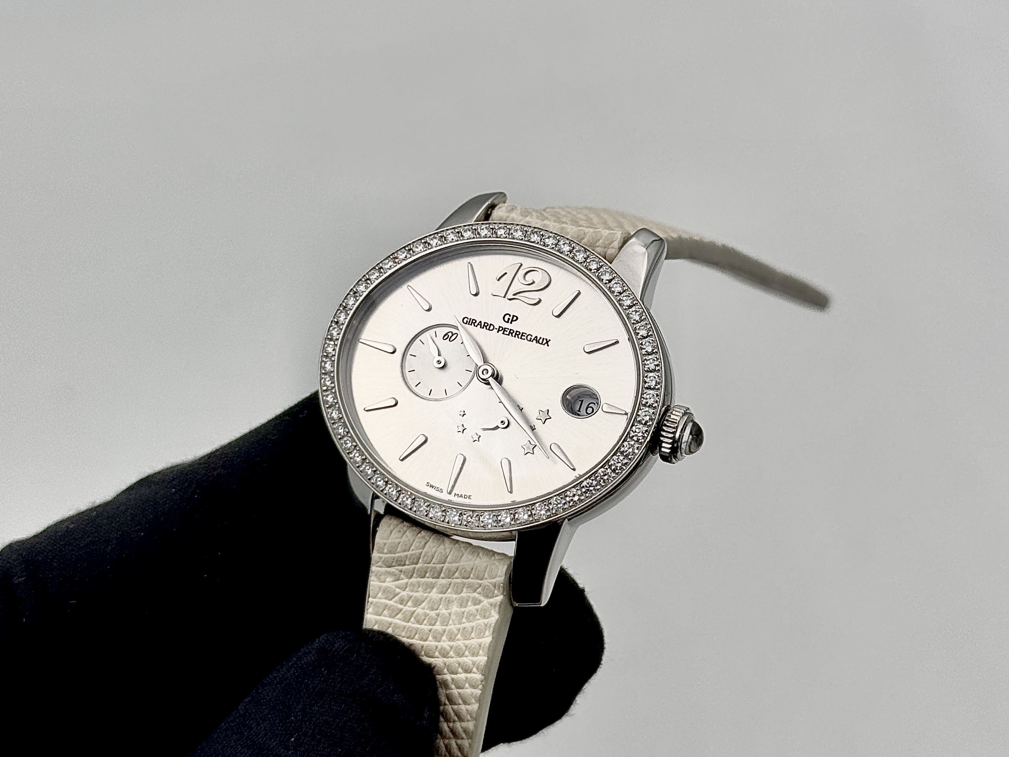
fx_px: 1399
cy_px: 378
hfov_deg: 39.7
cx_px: 504
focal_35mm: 48
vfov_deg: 30.3
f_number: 1.78
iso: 64
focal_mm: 6.76
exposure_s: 1/407
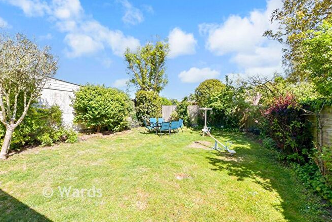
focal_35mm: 16
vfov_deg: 73.8
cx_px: 157
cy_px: 111
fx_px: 148
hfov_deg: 96.6
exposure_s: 1/320
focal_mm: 10
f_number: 6.3
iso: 160
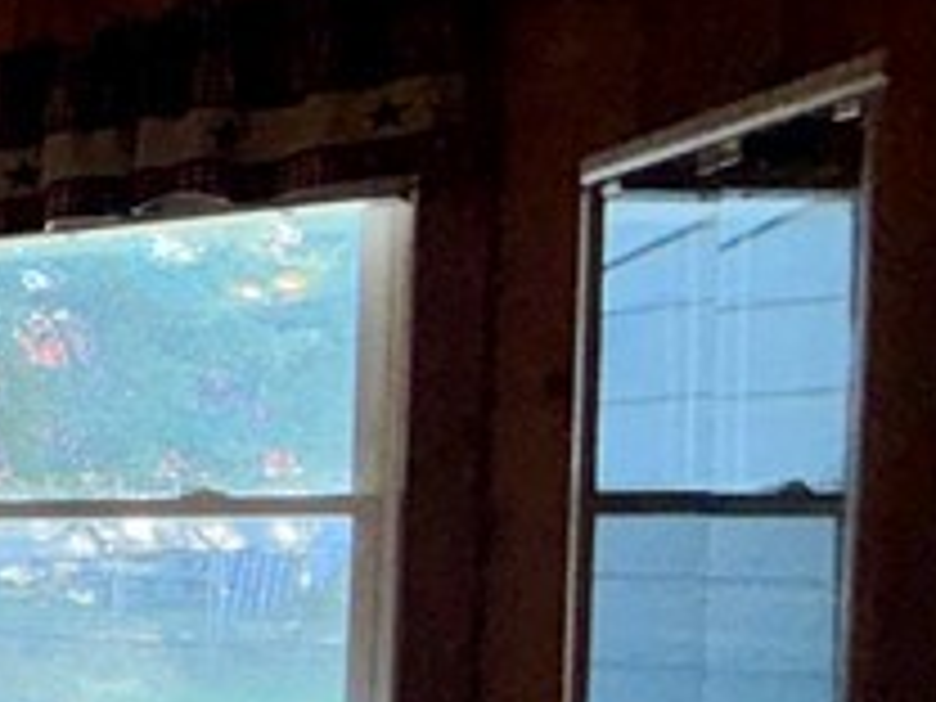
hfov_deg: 16.1
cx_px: -1206
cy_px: 608
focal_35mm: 69
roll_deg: +0.0
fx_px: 1866
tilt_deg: -1.8
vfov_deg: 20.9
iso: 64
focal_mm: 2.22
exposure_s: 1/60
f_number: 2.2
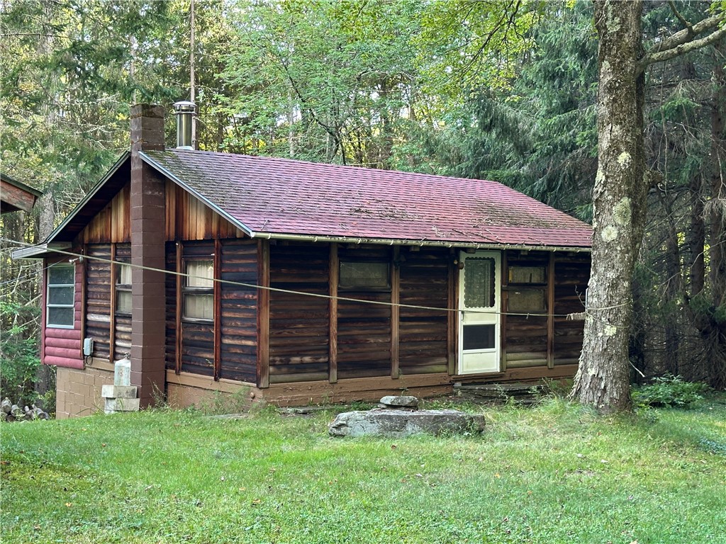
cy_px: 272
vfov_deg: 30.3
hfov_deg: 39.7
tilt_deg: +0.8
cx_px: 363
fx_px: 1007
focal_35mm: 48
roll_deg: -0.9
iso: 100
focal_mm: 6.86
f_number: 1.78
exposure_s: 1/60
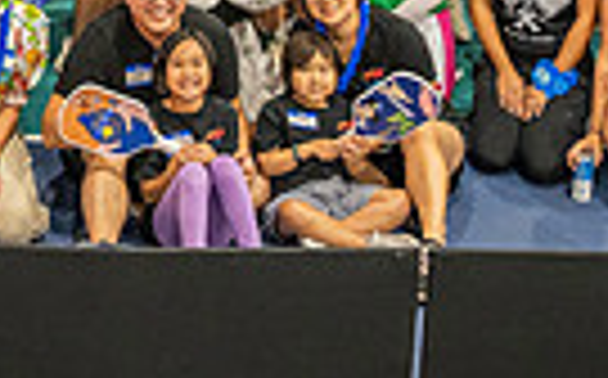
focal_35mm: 109
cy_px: -132
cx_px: -6
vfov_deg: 11.6
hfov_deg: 18.6
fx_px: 1804
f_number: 4.5
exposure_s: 1/160
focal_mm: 24
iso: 3200
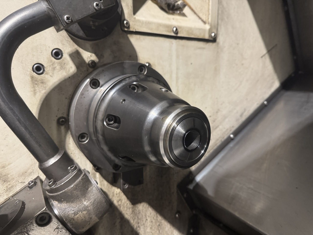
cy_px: 118
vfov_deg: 56.8
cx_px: 156
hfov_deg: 71.6
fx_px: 217
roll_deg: -0.6
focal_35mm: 24
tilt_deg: -10.0
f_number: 1.78
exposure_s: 1/60
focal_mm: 6.76
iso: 640
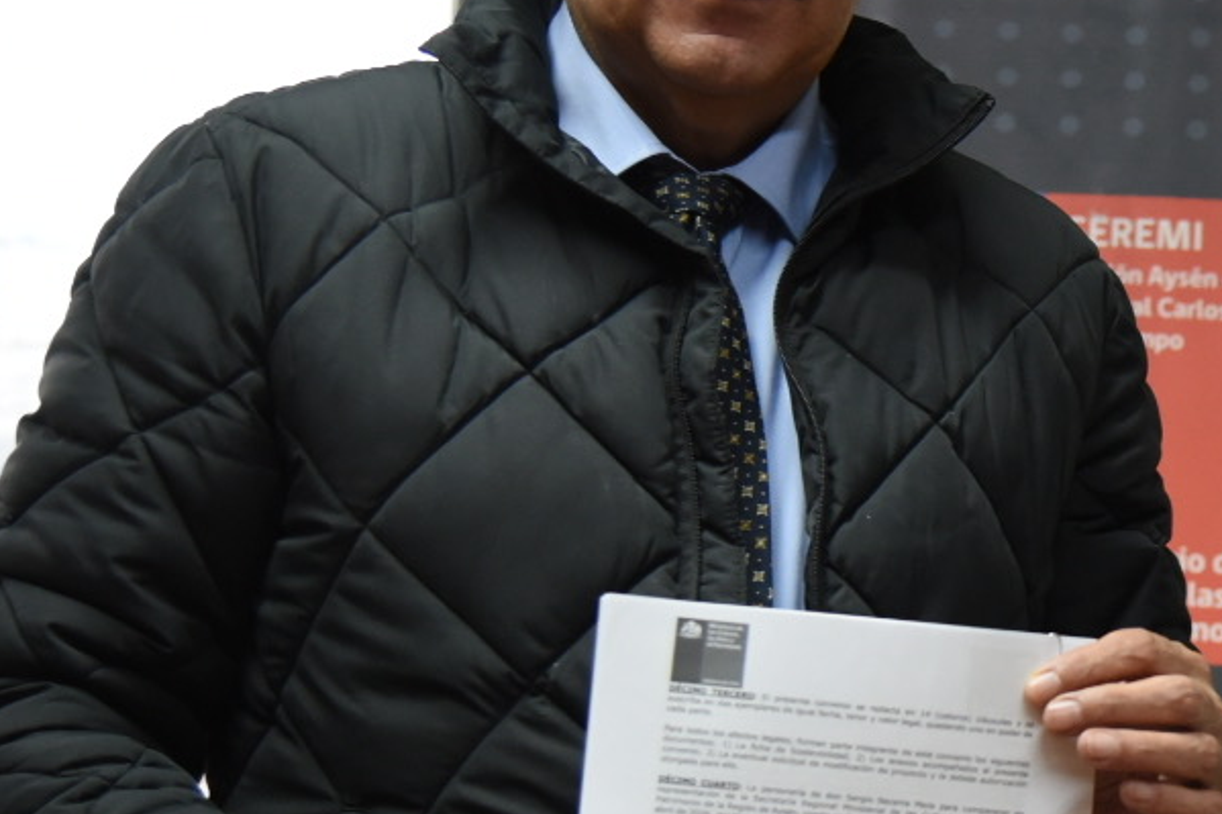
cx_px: 1306
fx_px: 4038
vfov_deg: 11.5
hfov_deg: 16.7
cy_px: 565
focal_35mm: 119
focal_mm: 44
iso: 2000
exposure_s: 1/160
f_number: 4
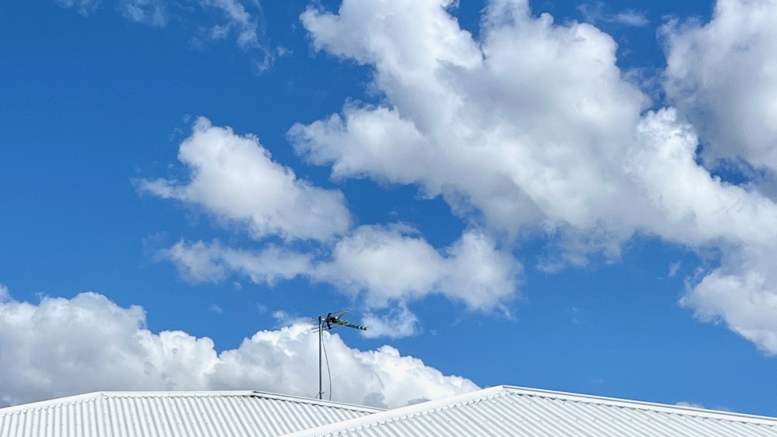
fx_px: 1669
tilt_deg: +2.1
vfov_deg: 14.1
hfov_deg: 25.3
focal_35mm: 81
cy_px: 628
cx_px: 60
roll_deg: -0.9
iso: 50
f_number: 1.6
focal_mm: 5.1
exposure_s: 1/5556
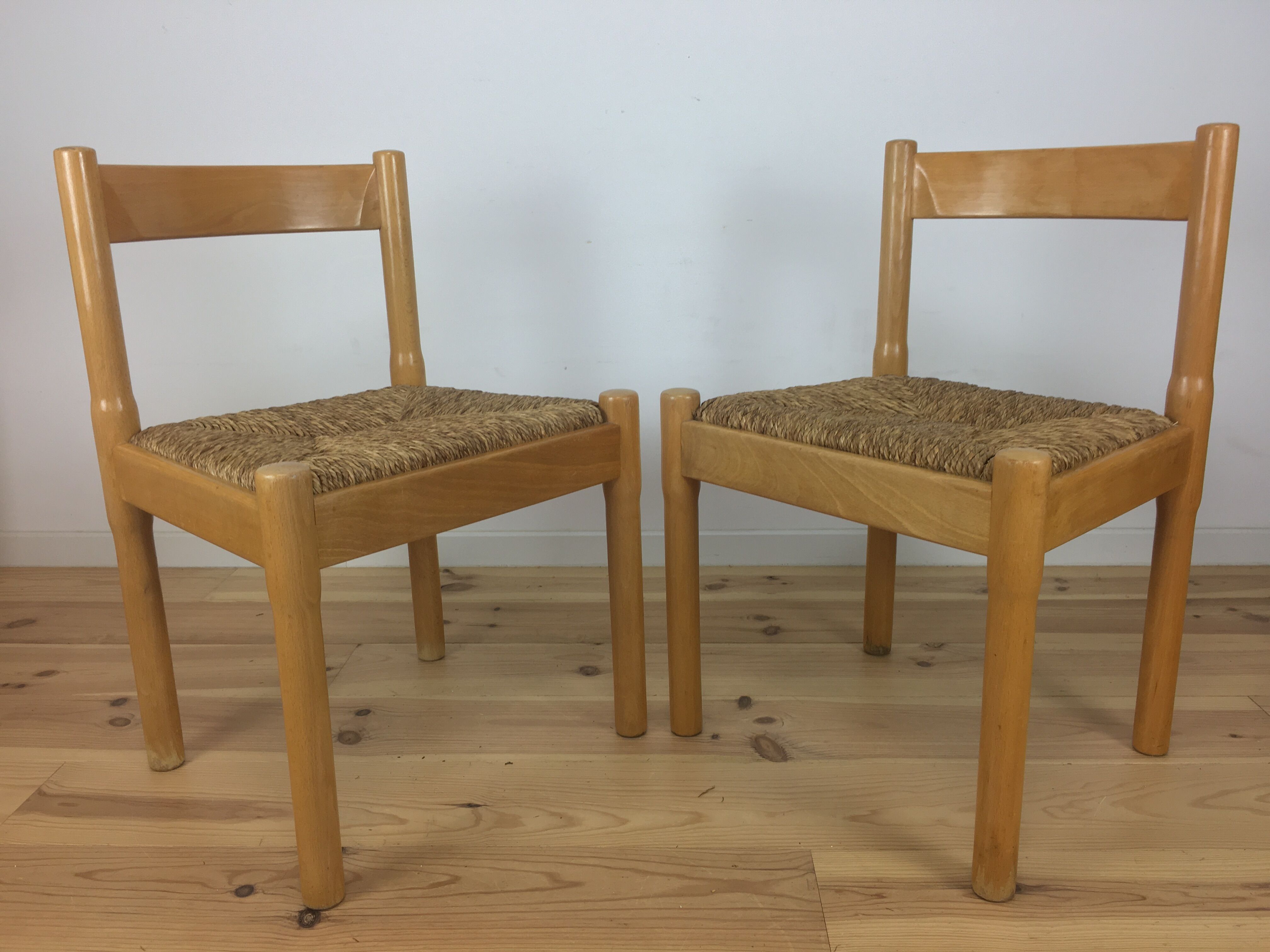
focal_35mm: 29
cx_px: 635
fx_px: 1064
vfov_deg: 48.2
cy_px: 476
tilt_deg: -15.0
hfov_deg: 61.7
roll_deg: +1.0
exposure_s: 1/33
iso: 25
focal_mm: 4.15
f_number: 2.2
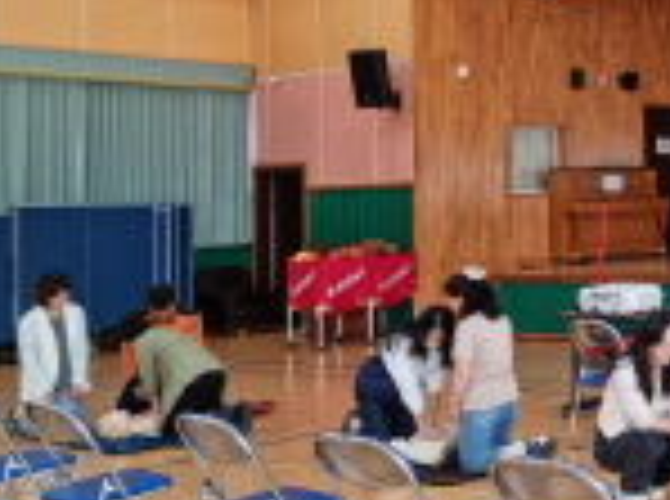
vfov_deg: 23.3
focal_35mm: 62
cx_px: 751
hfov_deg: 28.2
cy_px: 131
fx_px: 1197
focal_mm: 5.9
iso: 80
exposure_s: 1/60
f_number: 2
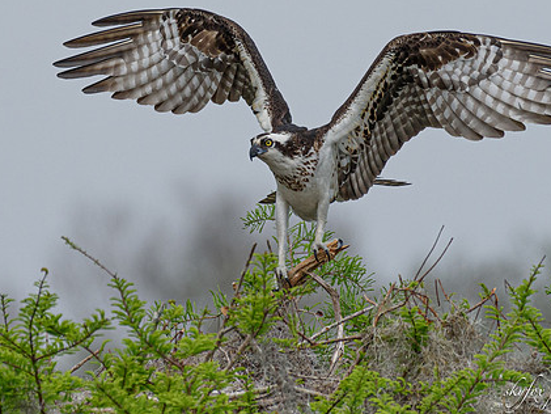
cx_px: 191
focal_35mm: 1407
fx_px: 22402
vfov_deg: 1.1
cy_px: 115
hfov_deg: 1.4
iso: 500
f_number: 5.6
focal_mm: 500
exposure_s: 1/2000
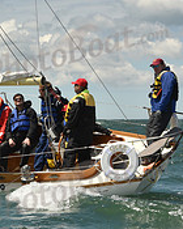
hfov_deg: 7.0
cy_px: 138
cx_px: -82
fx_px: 1476
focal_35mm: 218
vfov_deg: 8.9
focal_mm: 70
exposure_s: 1/800
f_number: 11
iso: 320
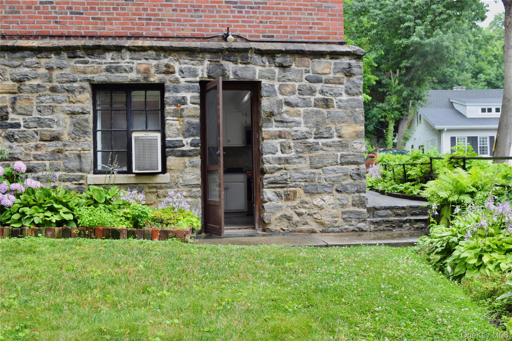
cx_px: 256
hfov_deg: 51.3
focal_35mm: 38
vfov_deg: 35.5
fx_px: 533
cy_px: 170
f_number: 6.3
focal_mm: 25
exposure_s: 1/160
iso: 400
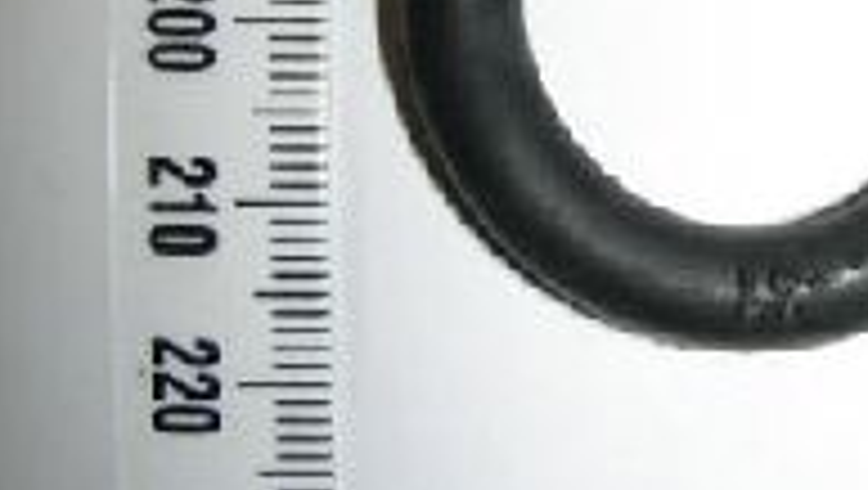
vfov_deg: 15.8
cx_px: 747
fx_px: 1728
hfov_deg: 27.4
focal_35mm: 75
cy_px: -13
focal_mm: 6.3
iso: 50
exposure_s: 1/60.1
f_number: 6.8
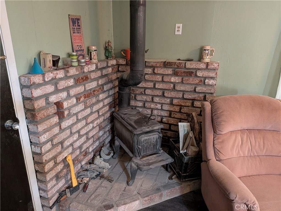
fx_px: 195
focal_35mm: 24
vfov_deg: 56.8
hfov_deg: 71.6
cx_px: 140
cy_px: 106
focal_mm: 4.53
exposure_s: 1/40
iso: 1172
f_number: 1.7
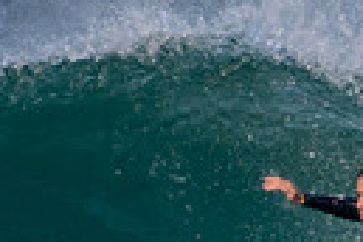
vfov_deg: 0.4
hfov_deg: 0.5
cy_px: 293
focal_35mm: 3877
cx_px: 436
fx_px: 39090
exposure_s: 1/2000
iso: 900
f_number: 11
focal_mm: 750
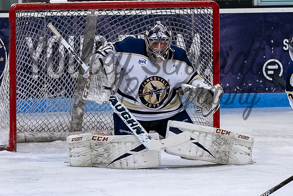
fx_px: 4449
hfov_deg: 3.8
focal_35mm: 547
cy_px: 78
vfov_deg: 2.5
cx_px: 184
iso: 1800
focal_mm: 130
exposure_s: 1/800
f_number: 3.2
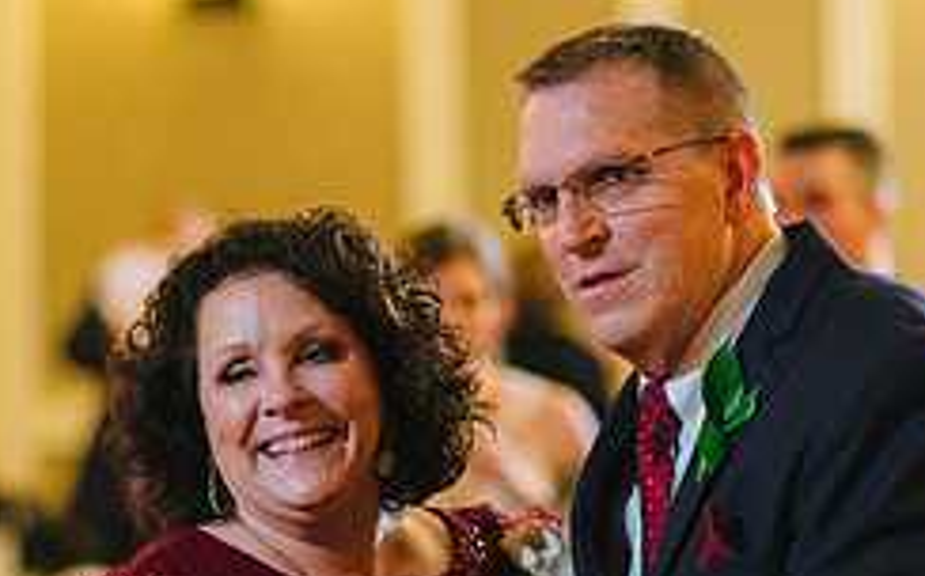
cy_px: 669
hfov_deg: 10.2
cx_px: 265
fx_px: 5188
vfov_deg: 6.3
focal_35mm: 206
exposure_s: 1/160
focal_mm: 85
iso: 1600
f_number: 2.2
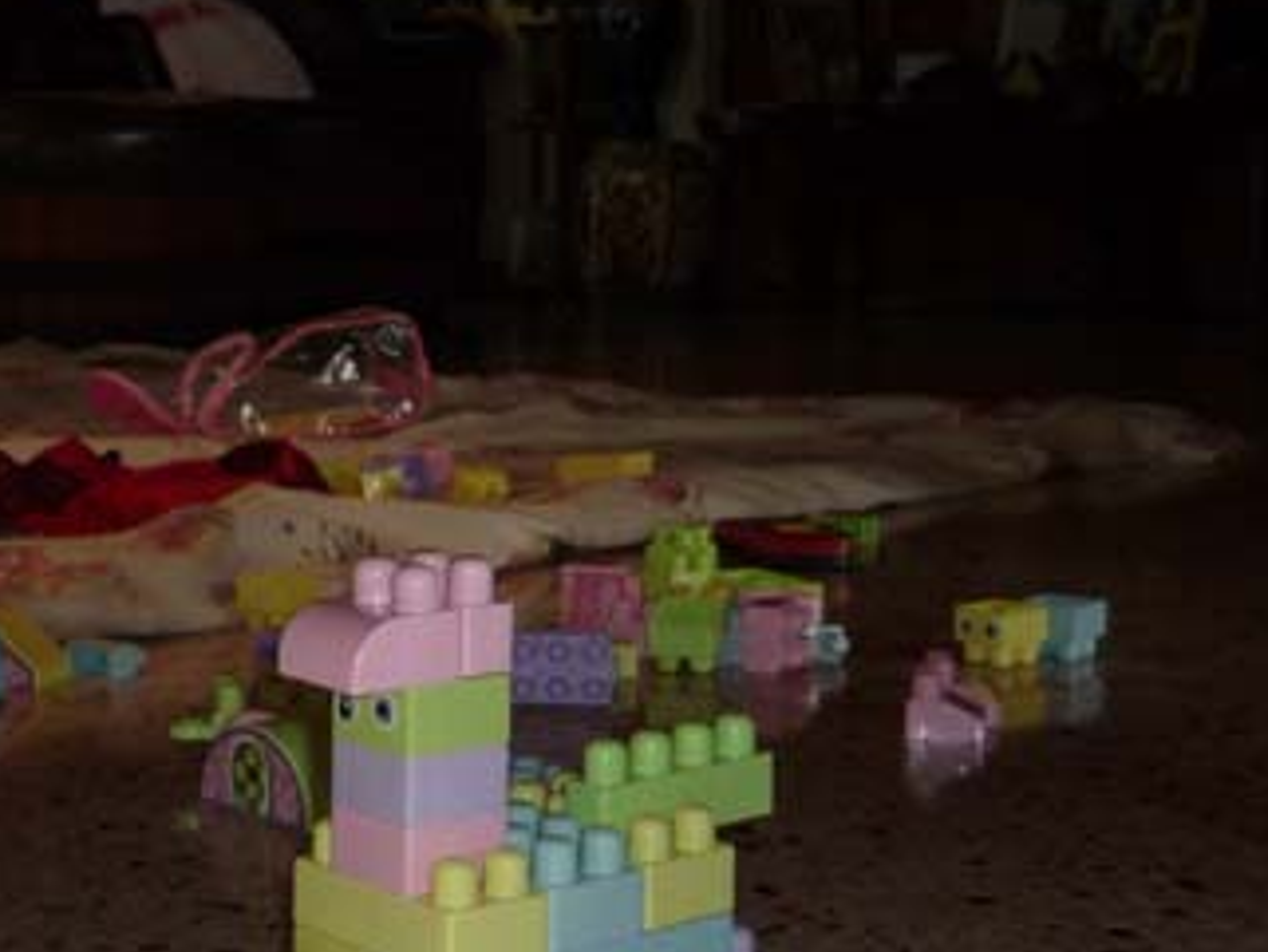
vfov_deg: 23.2
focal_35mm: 63
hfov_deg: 30.5
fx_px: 2309
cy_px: 612
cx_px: 427
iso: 100
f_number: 2.8
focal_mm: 4.4
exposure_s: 1/30
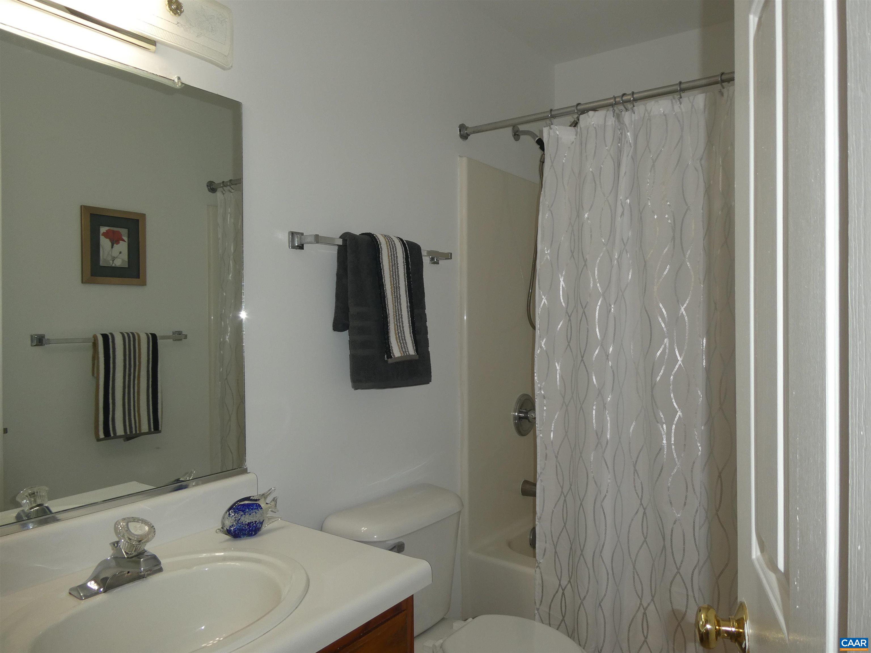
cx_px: 436
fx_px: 604
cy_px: 326
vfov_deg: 56.8
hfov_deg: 71.6
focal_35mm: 24
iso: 80
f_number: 3.3
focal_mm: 4.3
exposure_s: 1/60
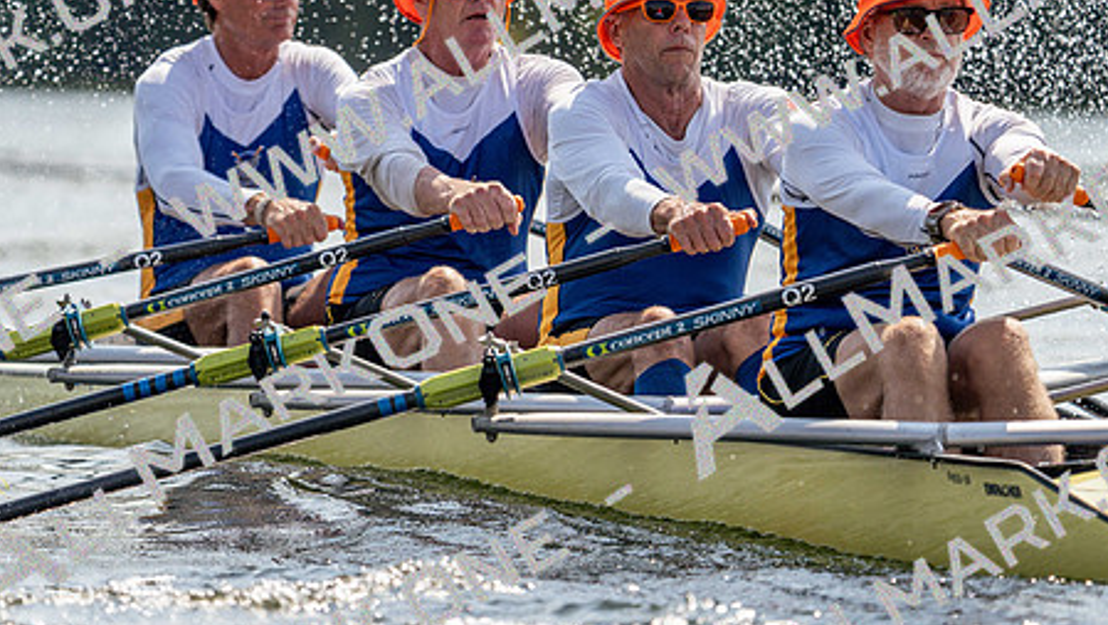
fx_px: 12403
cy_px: 246
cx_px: 474
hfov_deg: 5.1
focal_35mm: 422
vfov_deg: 2.9
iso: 250
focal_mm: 312
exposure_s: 1/1600
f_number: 6.3
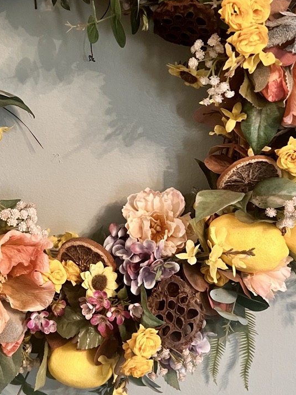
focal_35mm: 51
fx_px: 582
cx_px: 91
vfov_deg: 37.3
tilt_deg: -7.4
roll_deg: -0.3
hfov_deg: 28.3
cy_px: 147
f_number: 1.5
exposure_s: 1/60
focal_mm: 5.7
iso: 250
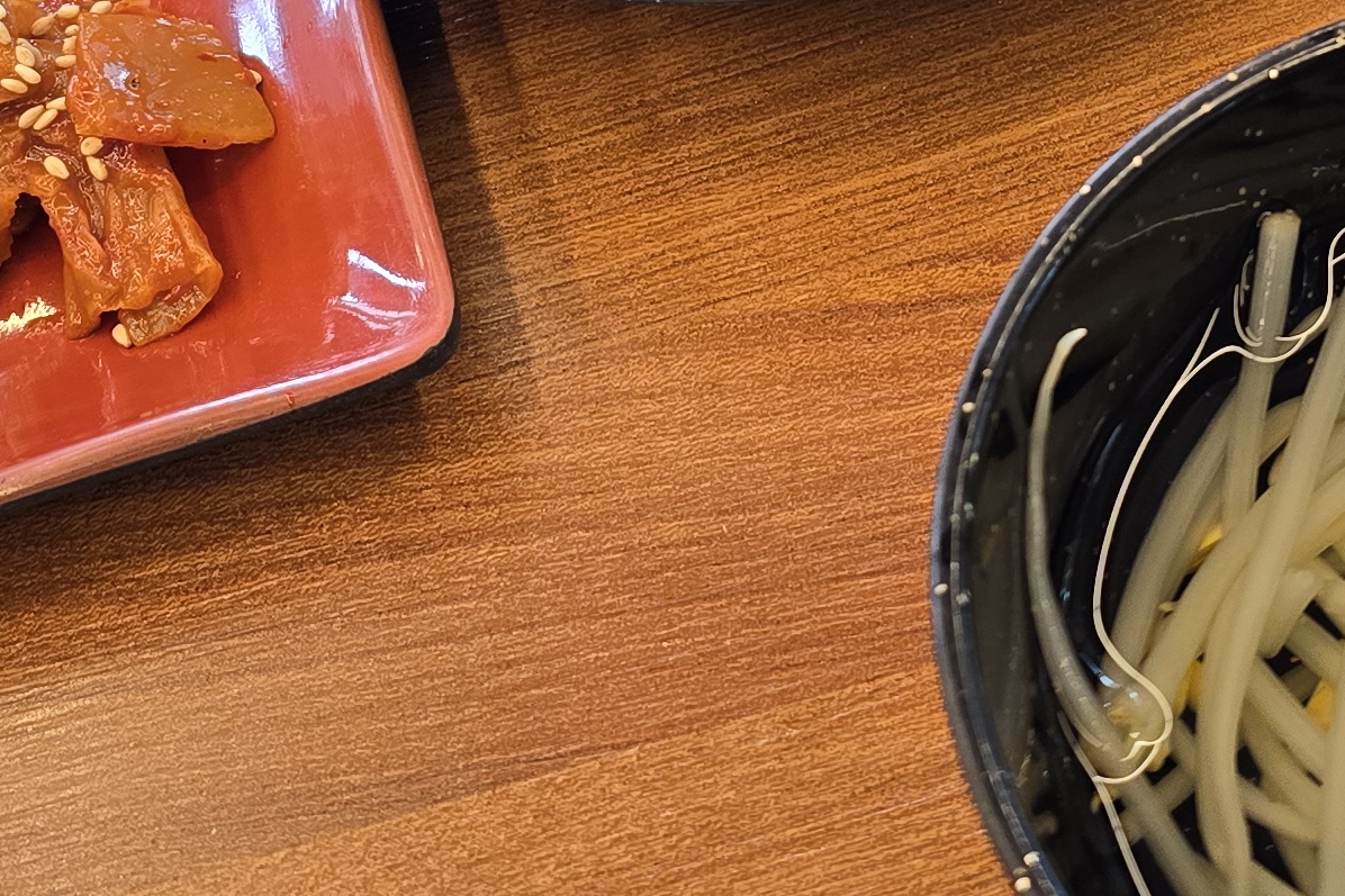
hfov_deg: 25.4
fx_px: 2988
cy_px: -118
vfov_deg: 16.5
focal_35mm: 80
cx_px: 726
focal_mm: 6.3
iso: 125
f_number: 1.7
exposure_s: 1/120
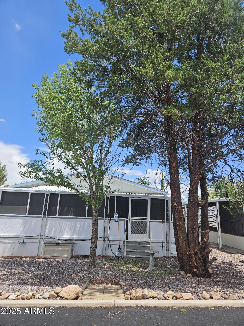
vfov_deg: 73.9
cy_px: 163
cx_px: 122
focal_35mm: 23
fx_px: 216
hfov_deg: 58.9
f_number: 1.8
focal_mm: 5.4
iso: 25
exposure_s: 1/1593
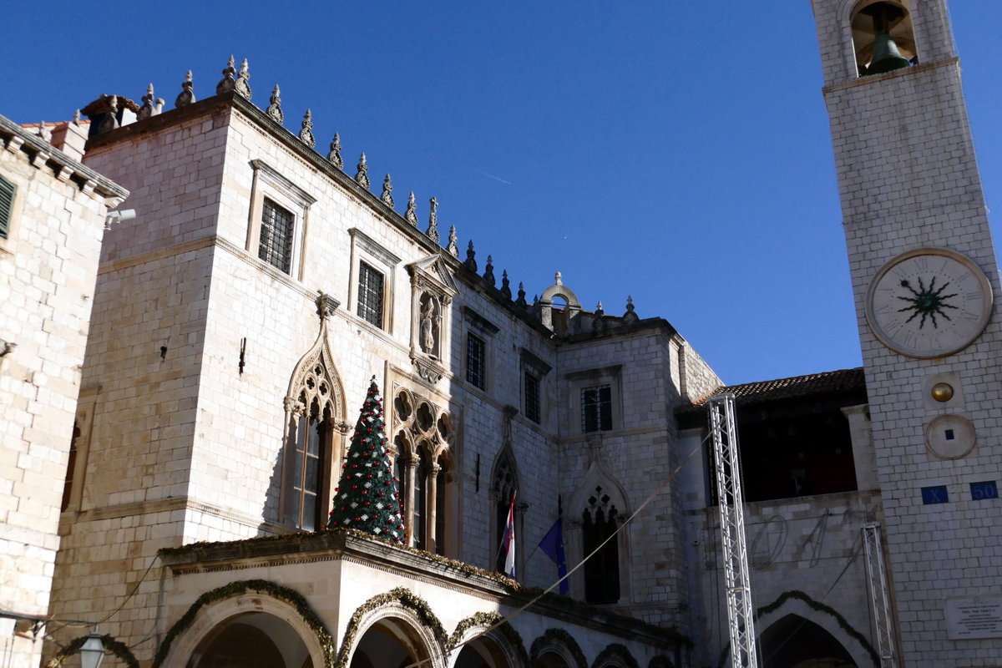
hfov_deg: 49.6
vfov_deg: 34.2
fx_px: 1085
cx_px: 501
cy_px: 334
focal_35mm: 39
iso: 800
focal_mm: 14.24
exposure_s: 1/13000
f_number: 3.1
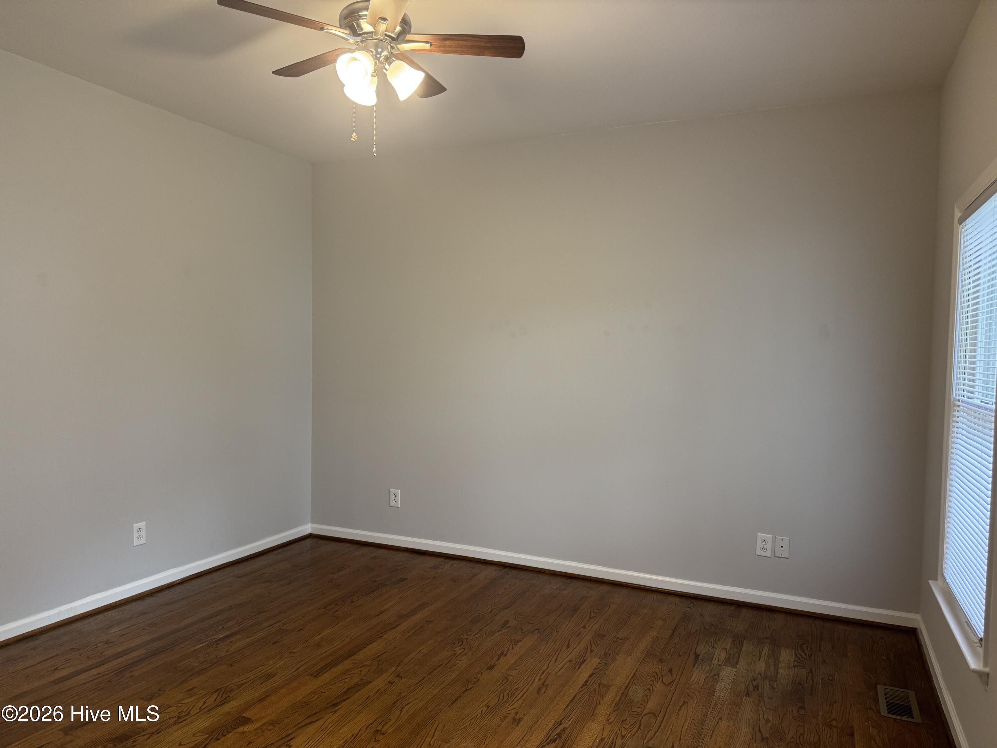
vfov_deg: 56.8
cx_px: 498
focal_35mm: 24
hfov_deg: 71.6
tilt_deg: -2.0
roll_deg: -0.2
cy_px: 374
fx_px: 691
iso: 200
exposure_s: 1/60
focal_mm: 6.76
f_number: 1.78
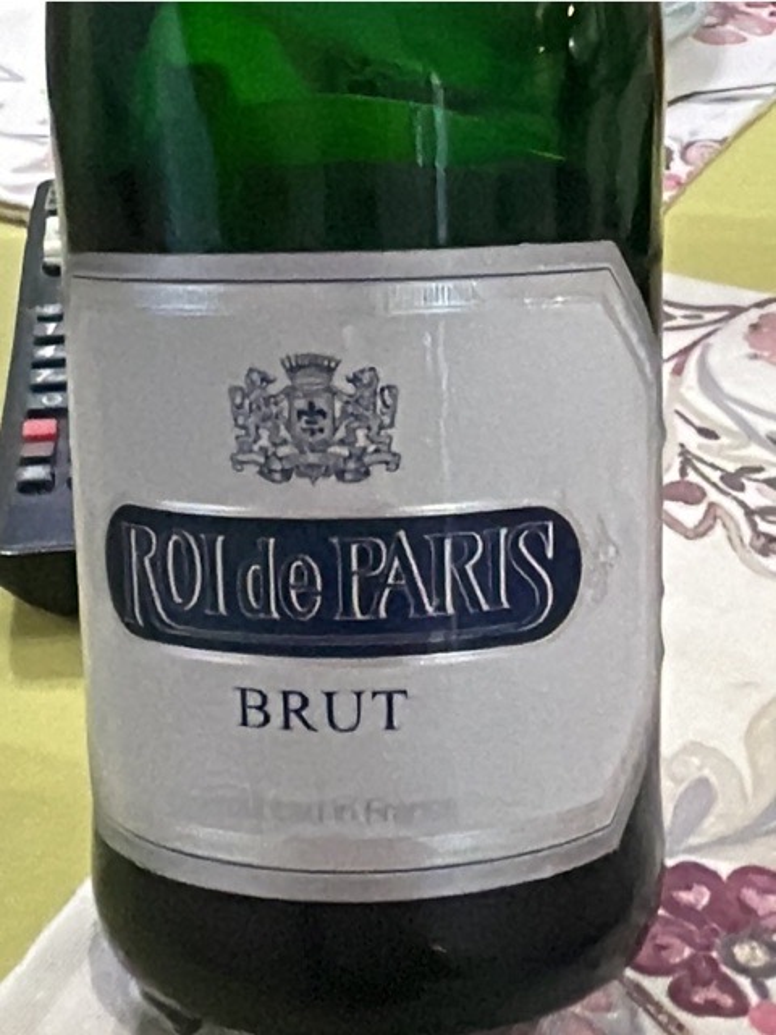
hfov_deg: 46.8
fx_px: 897
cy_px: 518
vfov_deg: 60.0
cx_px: 388
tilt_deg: -31.7
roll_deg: +0.0
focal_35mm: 30
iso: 800
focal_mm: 1.54
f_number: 2.4
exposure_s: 1/100
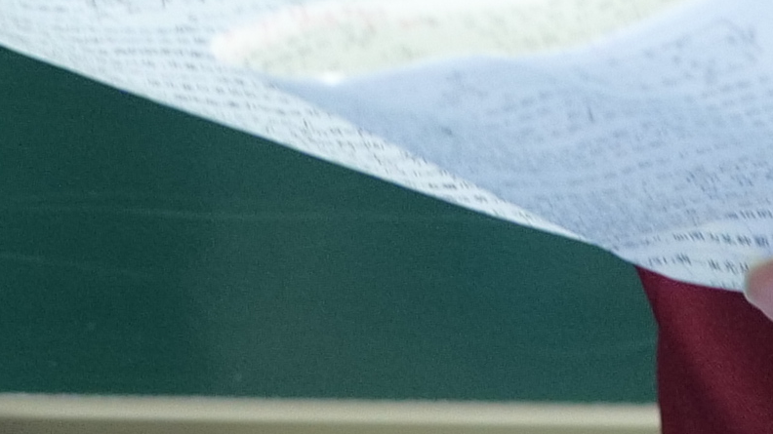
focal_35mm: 397
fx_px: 8135
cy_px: -1026
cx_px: 432
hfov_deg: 5.4
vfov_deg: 3.0
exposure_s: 1/60
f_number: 4
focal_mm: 50
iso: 2000
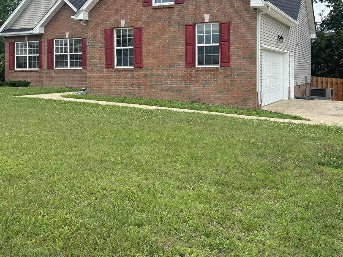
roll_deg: +0.3
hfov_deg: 45.8
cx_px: 181
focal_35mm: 41
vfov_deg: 34.6
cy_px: 76
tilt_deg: -1.3
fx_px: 406
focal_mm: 5.96
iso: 50
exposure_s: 1/1152
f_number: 1.6
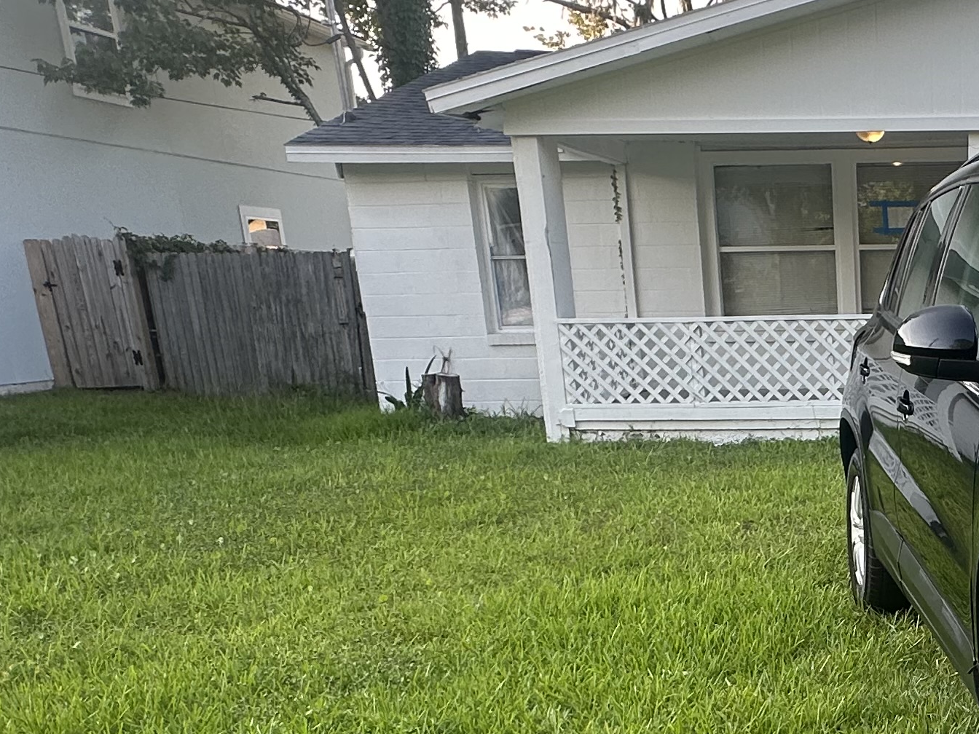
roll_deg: -0.3
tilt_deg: -15.8
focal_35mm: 42
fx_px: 1188
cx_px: 972
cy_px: 635
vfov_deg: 32.9
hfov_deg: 39.6
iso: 40
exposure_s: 1/109
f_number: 2.2
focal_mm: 2.22
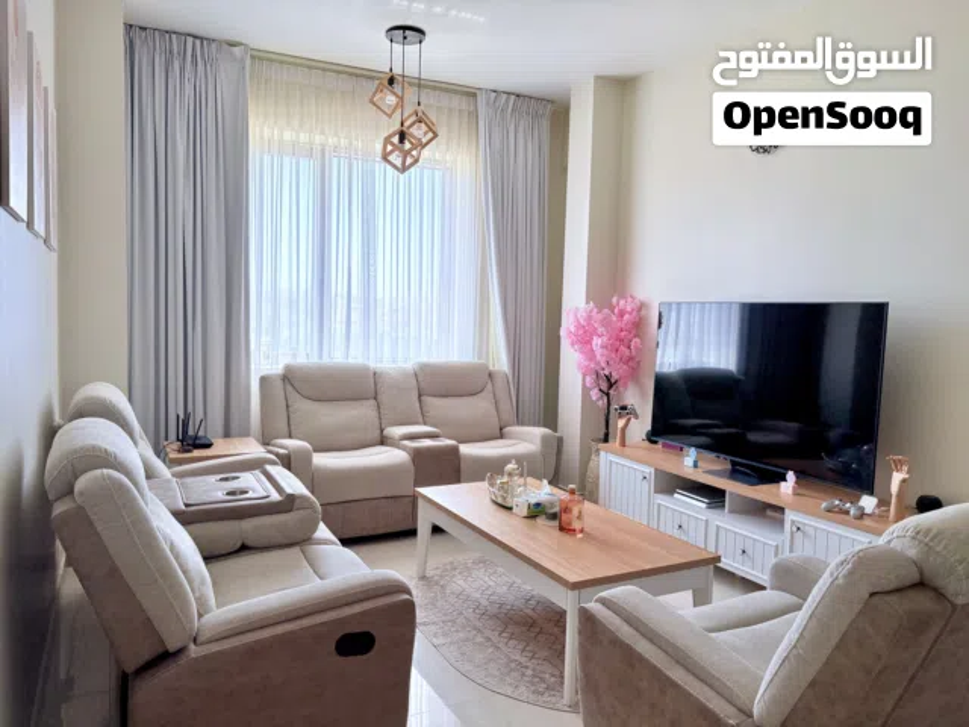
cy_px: 364
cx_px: 484
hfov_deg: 67.3
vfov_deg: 53.1
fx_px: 728
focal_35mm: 26
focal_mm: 5.96
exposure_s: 1/152
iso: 125
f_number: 1.6
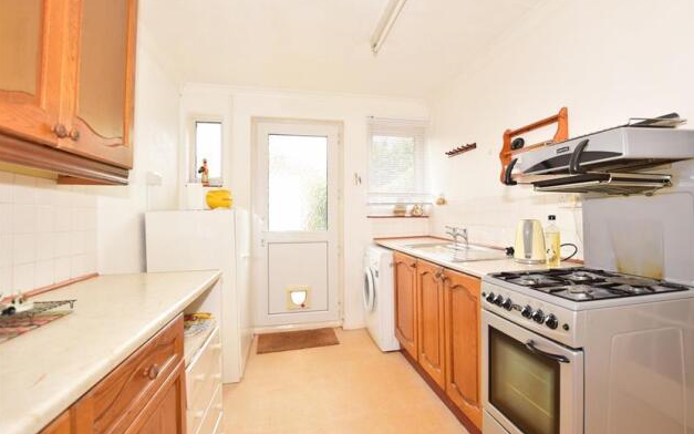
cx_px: 361
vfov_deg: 71.2
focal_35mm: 16
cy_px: 208
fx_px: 303
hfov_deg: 97.8
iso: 200
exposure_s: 1/40
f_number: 5
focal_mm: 10
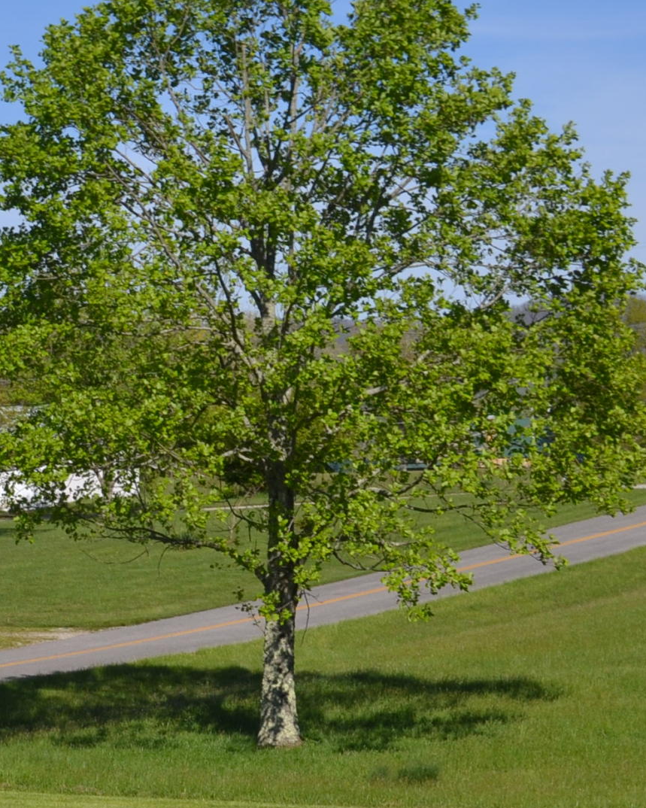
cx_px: -389
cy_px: 493
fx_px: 2820
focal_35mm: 118
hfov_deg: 12.3
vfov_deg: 16.3
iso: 100
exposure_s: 1/200
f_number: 7.1
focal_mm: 30
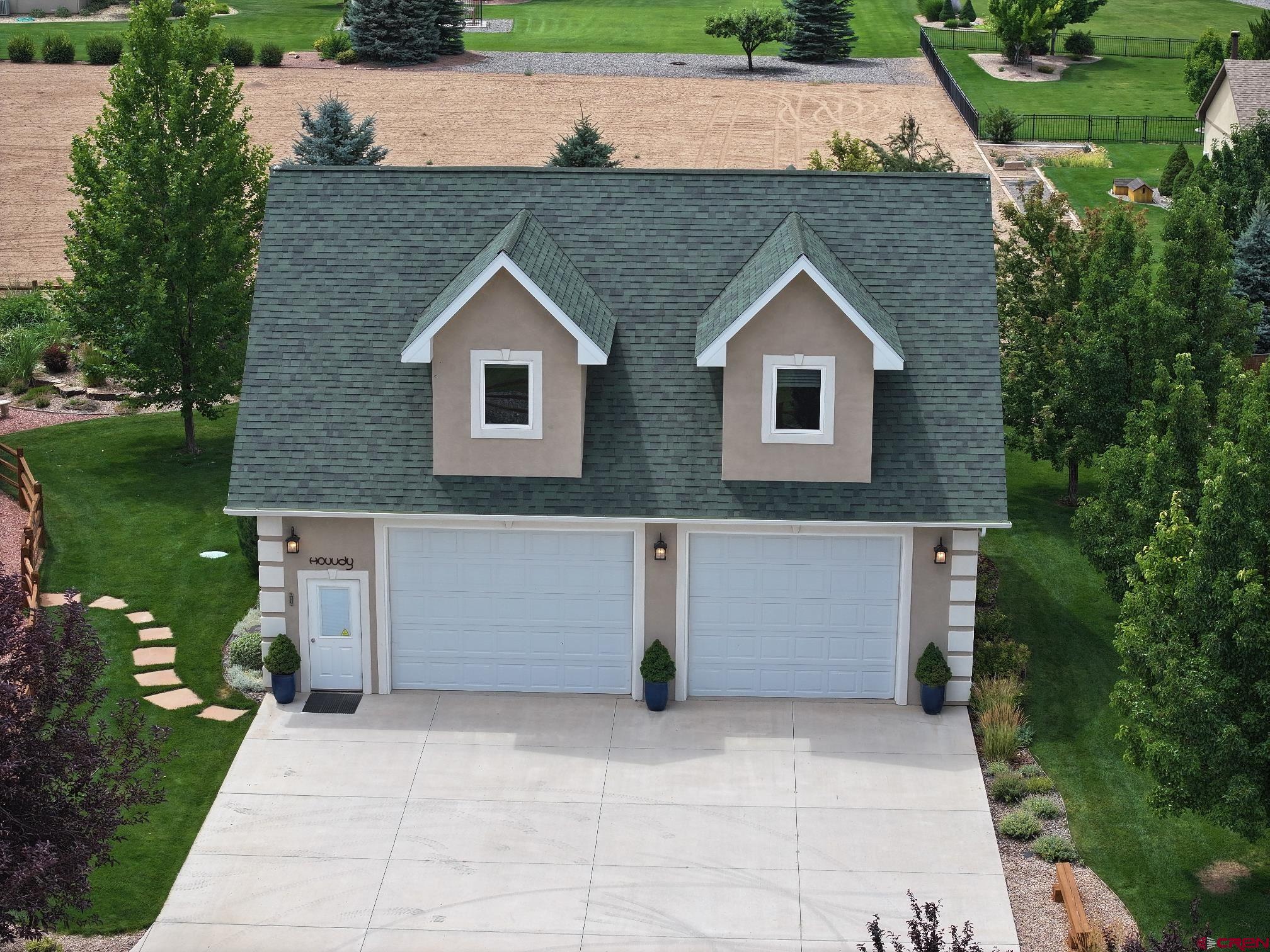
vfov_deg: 21.0
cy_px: 476
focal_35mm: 70
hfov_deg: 27.8
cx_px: 635
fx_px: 2568
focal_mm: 19.35
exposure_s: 1/1000
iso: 130
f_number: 2.8
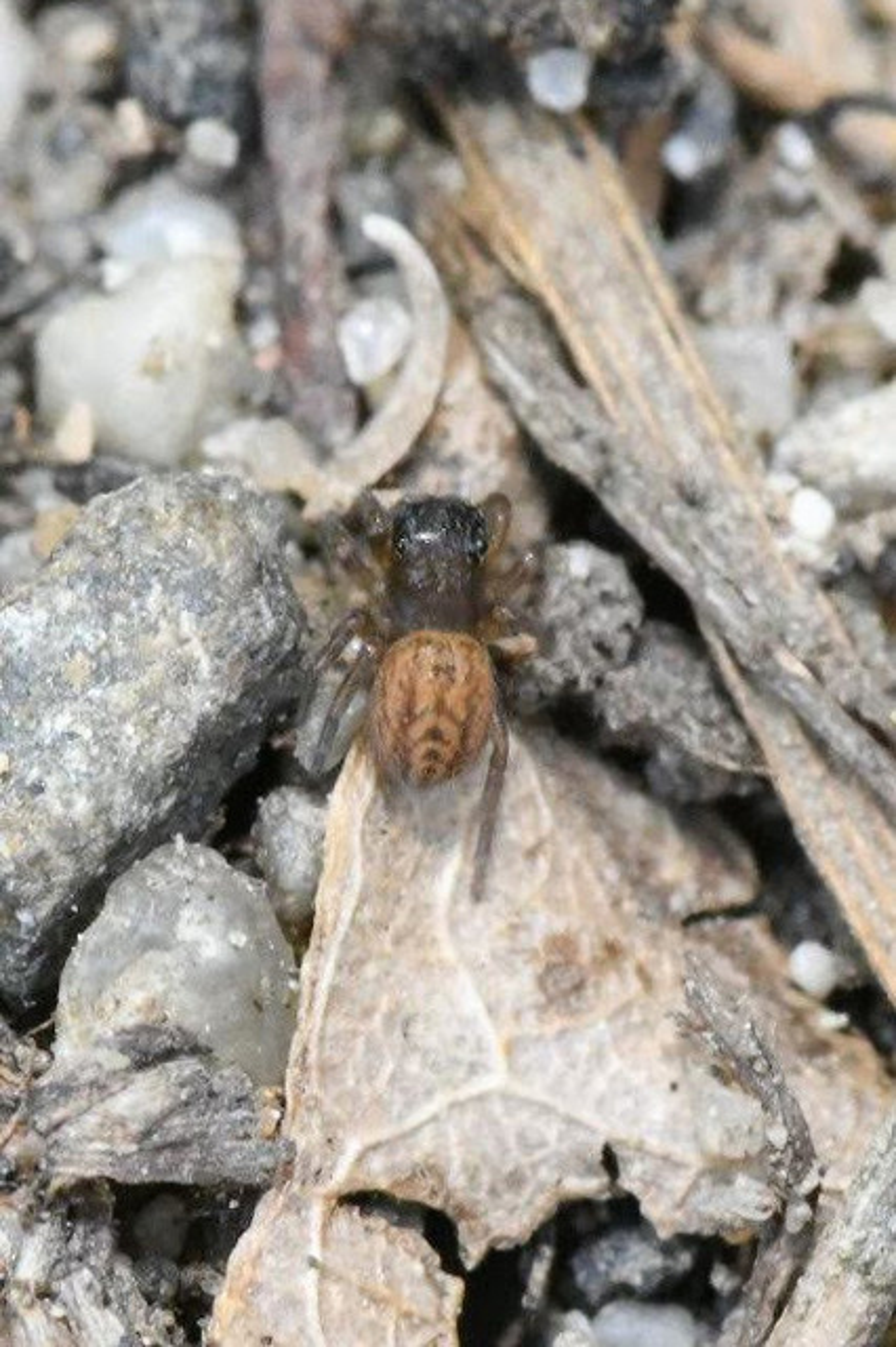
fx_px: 5886
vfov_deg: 13.0
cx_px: 448
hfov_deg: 8.7
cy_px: 674
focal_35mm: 158
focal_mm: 105
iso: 8000
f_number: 29
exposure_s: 1/160
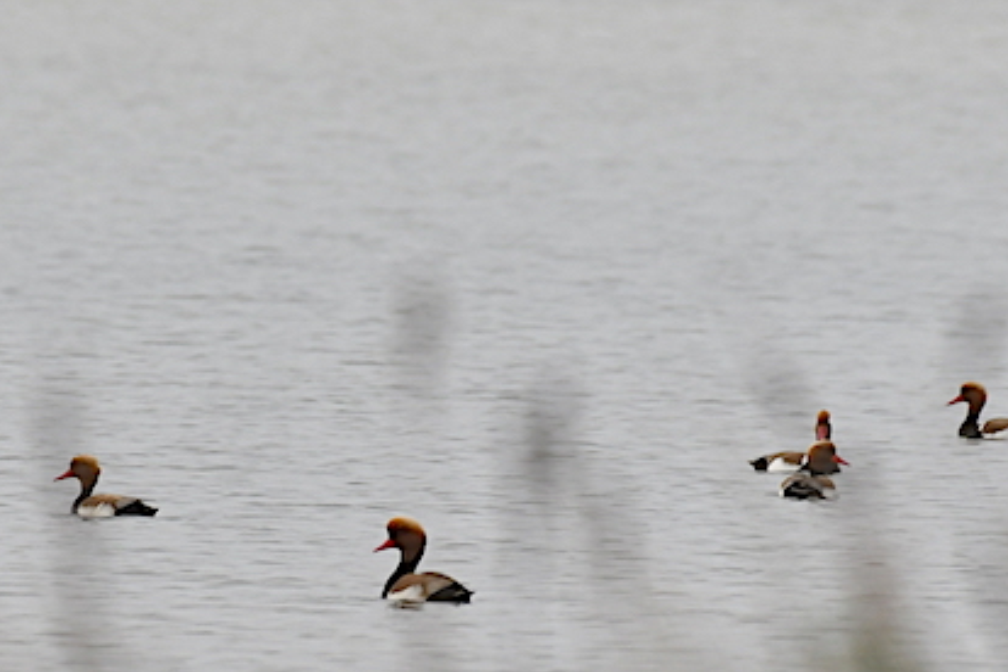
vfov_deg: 0.8
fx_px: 48744
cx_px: 200
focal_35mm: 1741
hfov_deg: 1.2
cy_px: 442
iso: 640
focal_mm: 480
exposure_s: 1/2000
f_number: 7.1
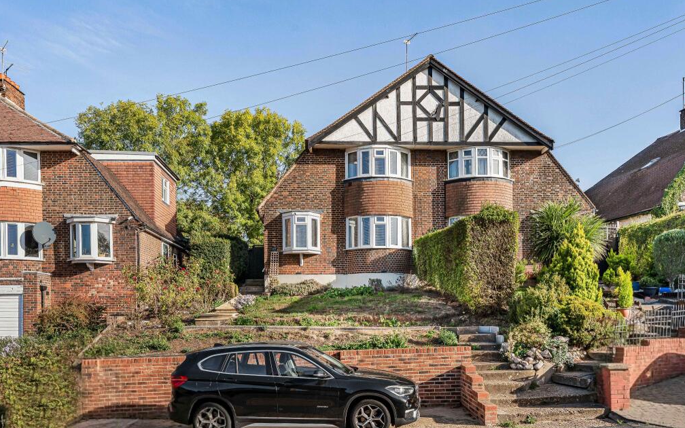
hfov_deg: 64.6
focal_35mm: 29
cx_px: 345
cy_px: 226
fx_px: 541
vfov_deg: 43.1
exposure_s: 1/500
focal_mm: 28
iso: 400
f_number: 10
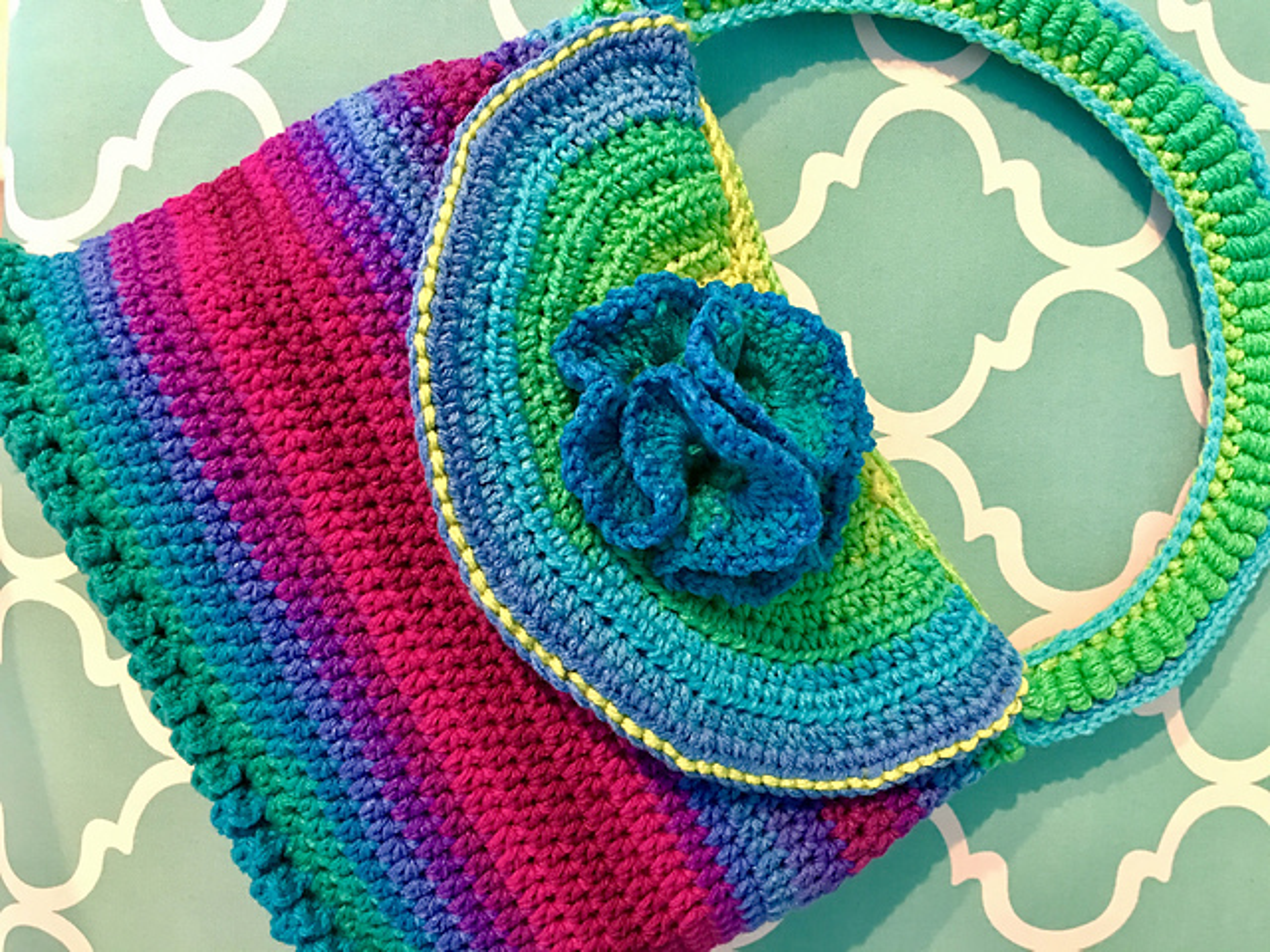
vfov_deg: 48.2
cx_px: 635
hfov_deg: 61.7
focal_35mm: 29
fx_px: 1064
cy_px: 476
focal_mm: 4.15
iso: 100
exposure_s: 1/4
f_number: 2.2
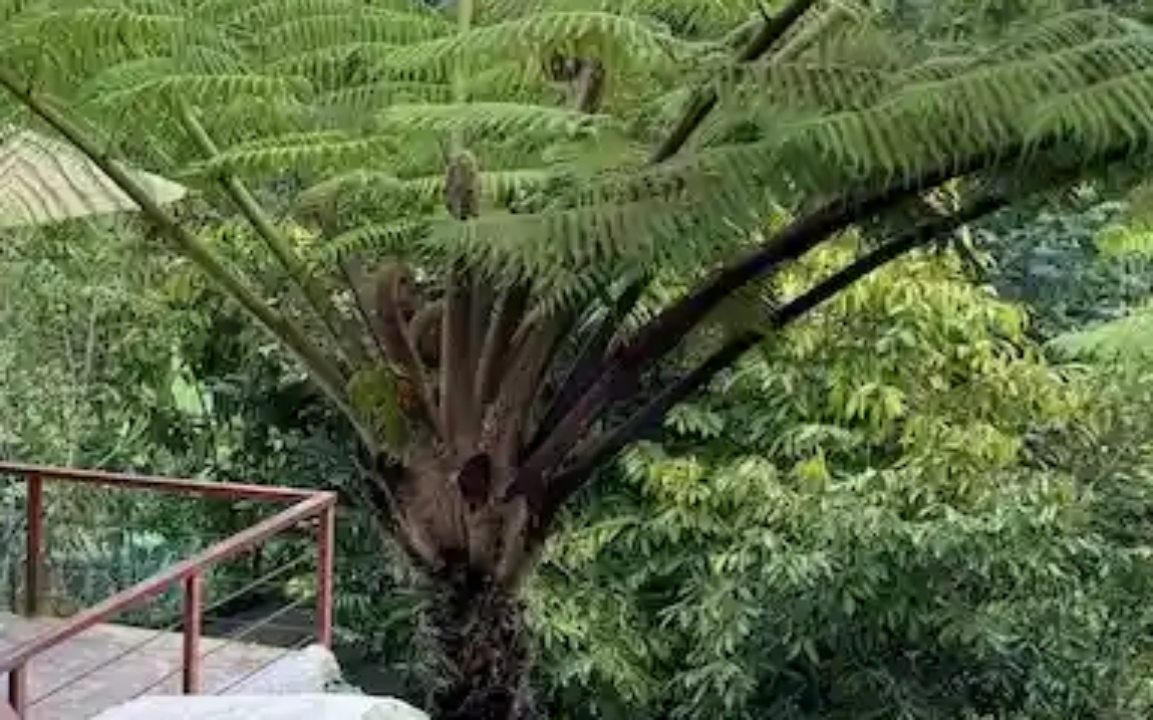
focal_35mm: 72
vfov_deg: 18.0
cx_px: -132
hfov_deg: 26.3
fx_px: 2261
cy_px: 548
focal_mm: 6
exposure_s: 1/818
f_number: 1.6
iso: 50
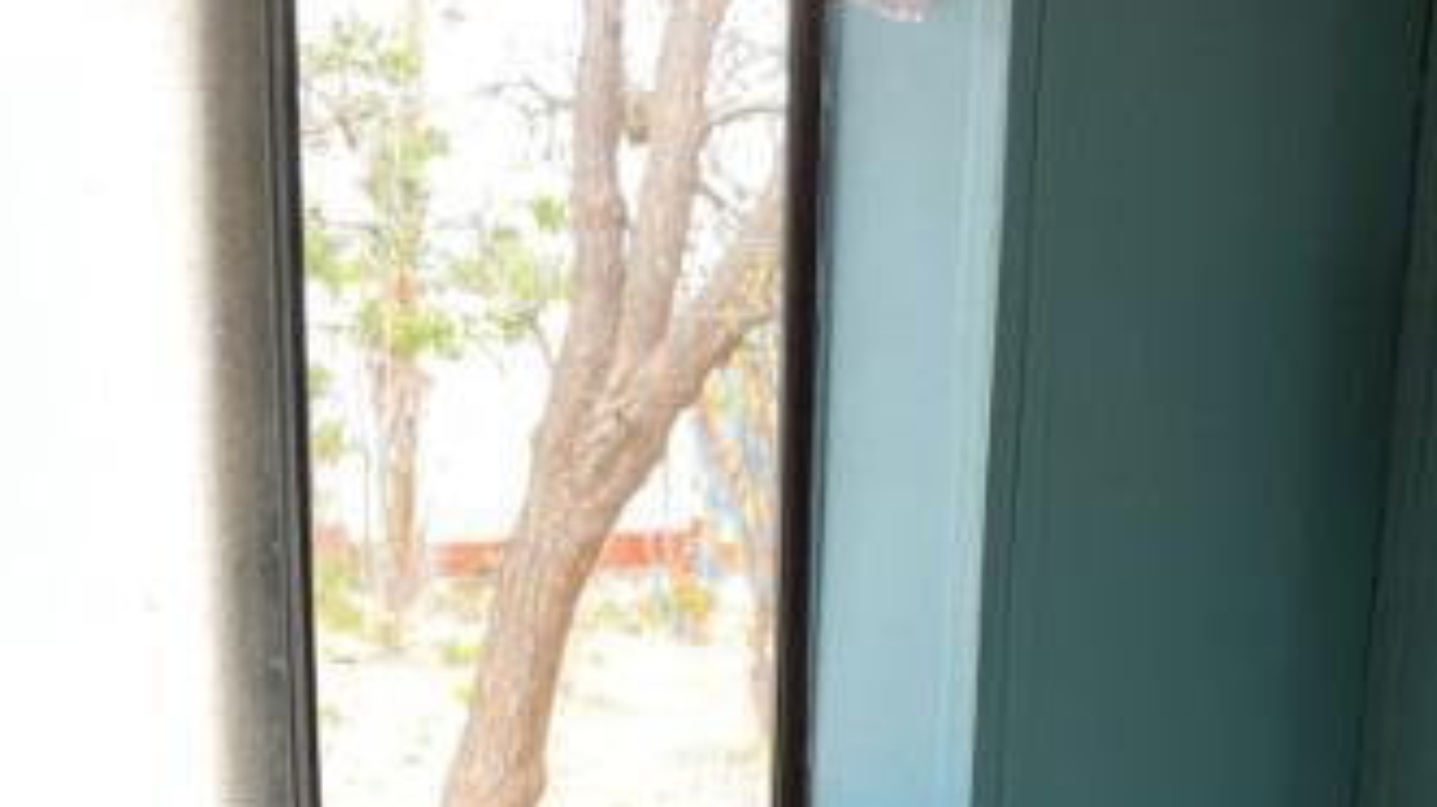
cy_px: 1178
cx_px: 916
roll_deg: -2.3
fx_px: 2781
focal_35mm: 73
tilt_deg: -17.4
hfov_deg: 28.8
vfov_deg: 15.4
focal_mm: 5.7
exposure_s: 1/120
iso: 64
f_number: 1.5
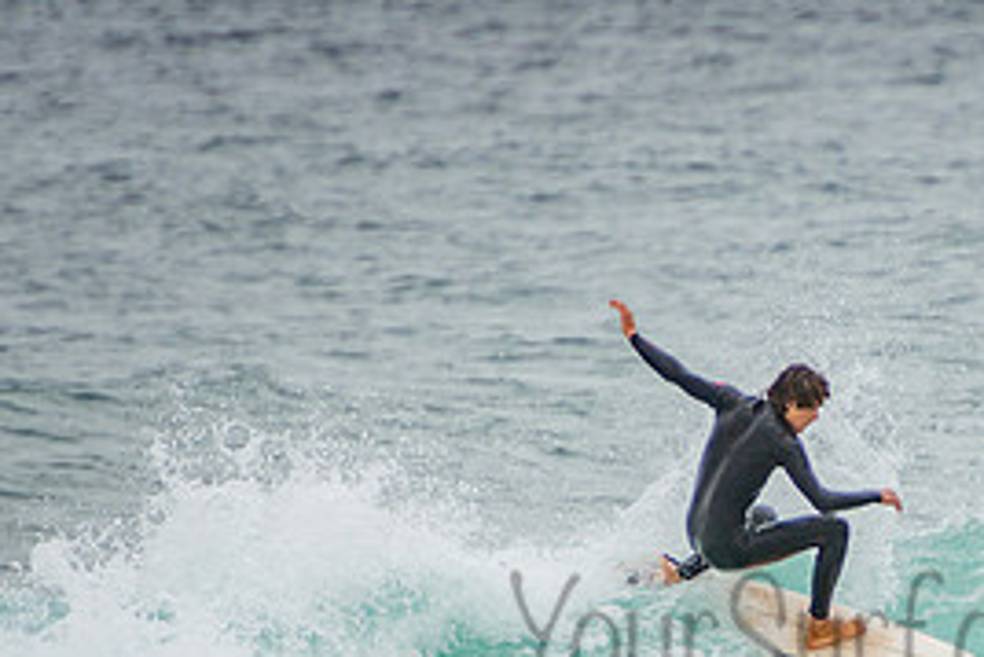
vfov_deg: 1.0
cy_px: 584
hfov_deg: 1.6
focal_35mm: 1320
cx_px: 908
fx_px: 36098
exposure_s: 1/1600
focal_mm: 390
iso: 280
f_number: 5.6
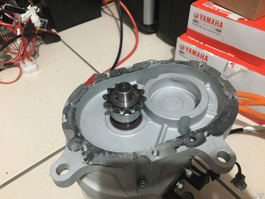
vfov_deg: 48.2
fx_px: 222
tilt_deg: -46.2
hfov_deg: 61.7
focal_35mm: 29
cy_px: 100
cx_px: 132
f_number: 2.2
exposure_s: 1/15
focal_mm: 4.15
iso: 250
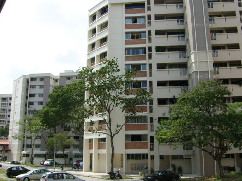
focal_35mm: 41
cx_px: 121
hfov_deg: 45.8
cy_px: 77
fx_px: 286
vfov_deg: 35.0
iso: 50
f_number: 5.8
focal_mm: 5.95
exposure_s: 1/353
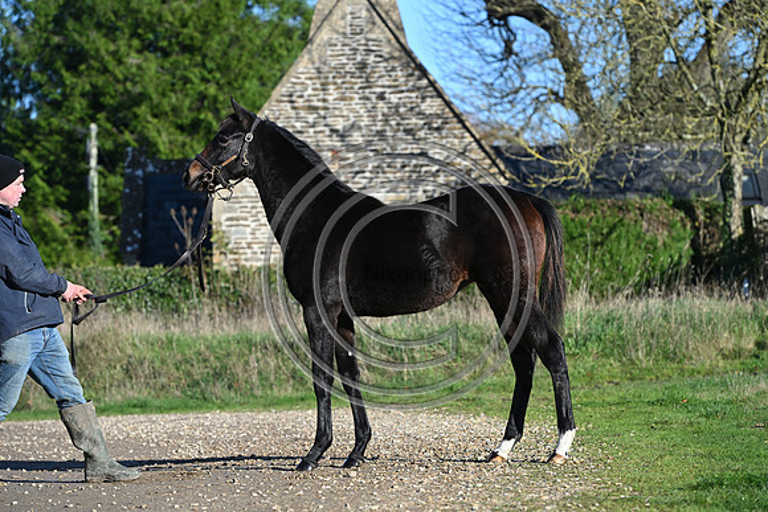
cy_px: 256
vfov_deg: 10.2
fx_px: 2881
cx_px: 384
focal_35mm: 135
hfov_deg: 15.2
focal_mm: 135
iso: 250
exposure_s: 1/1250
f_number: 4.5
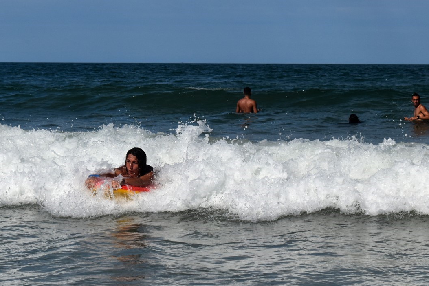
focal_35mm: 120
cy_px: 103
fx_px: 1430
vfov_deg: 11.4
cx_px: 127
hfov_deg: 17.0
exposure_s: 1/2000
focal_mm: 52
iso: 360
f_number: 8
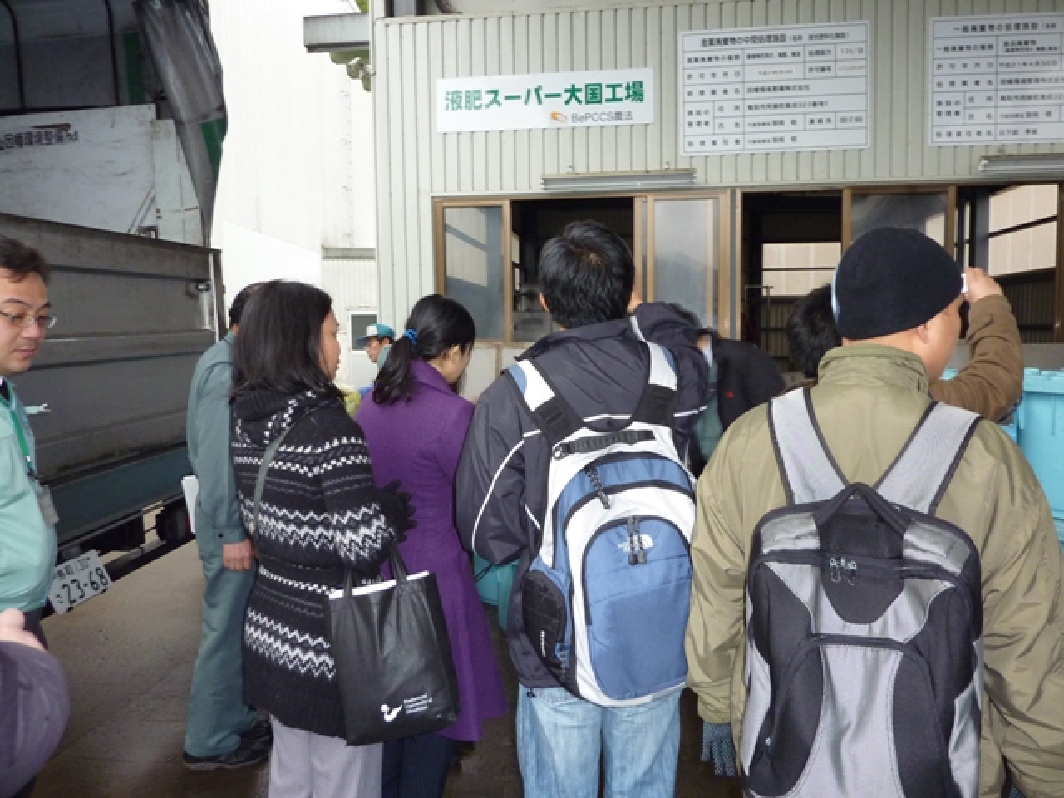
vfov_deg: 54.9
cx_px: 532
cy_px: 399
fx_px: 768
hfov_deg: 69.4
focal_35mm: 25
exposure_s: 1/30
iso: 250
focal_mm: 4.1
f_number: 3.3
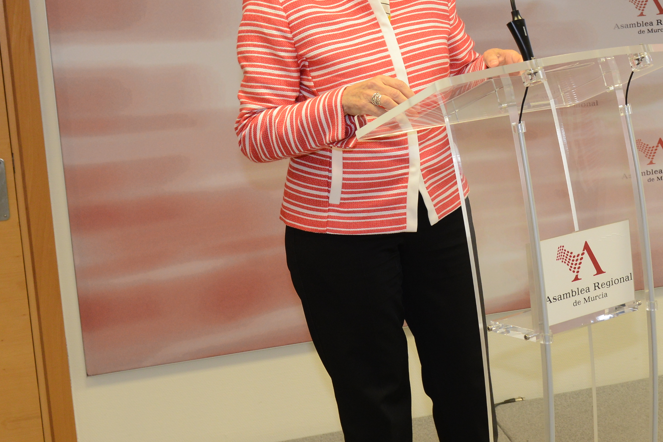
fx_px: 1418
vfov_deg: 17.6
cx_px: 611
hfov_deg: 25.4
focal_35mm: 77
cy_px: 90
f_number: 5.6
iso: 800
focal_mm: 31
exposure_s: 1/60
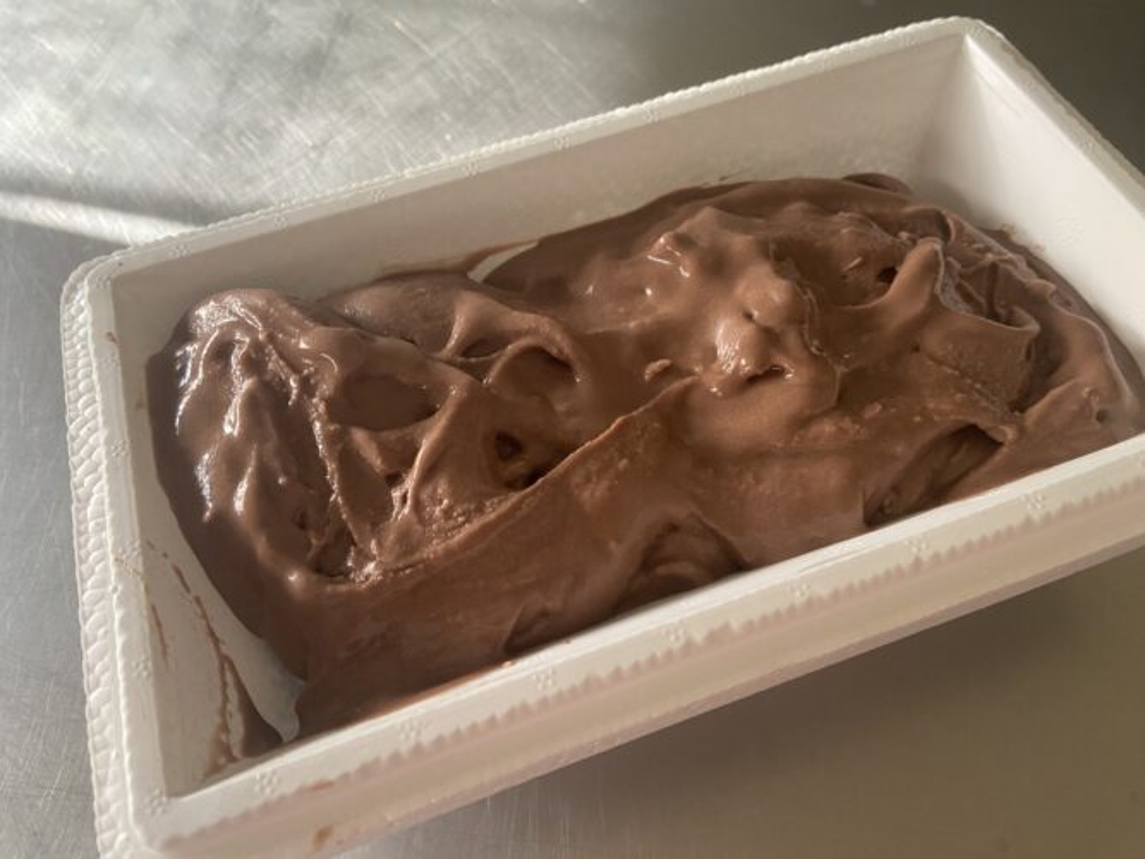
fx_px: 860
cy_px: 430
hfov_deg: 67.3
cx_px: 572
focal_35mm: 26
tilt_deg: -59.2
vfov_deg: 53.0
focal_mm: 4.25
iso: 125
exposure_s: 1/60
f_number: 1.8
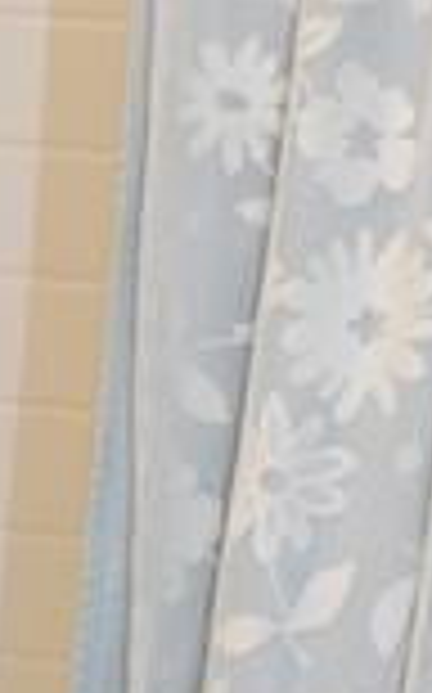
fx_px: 2699
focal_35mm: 143
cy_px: 536
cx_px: -551
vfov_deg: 14.6
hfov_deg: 8.5
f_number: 4.5
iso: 400
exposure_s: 1/80
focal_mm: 18
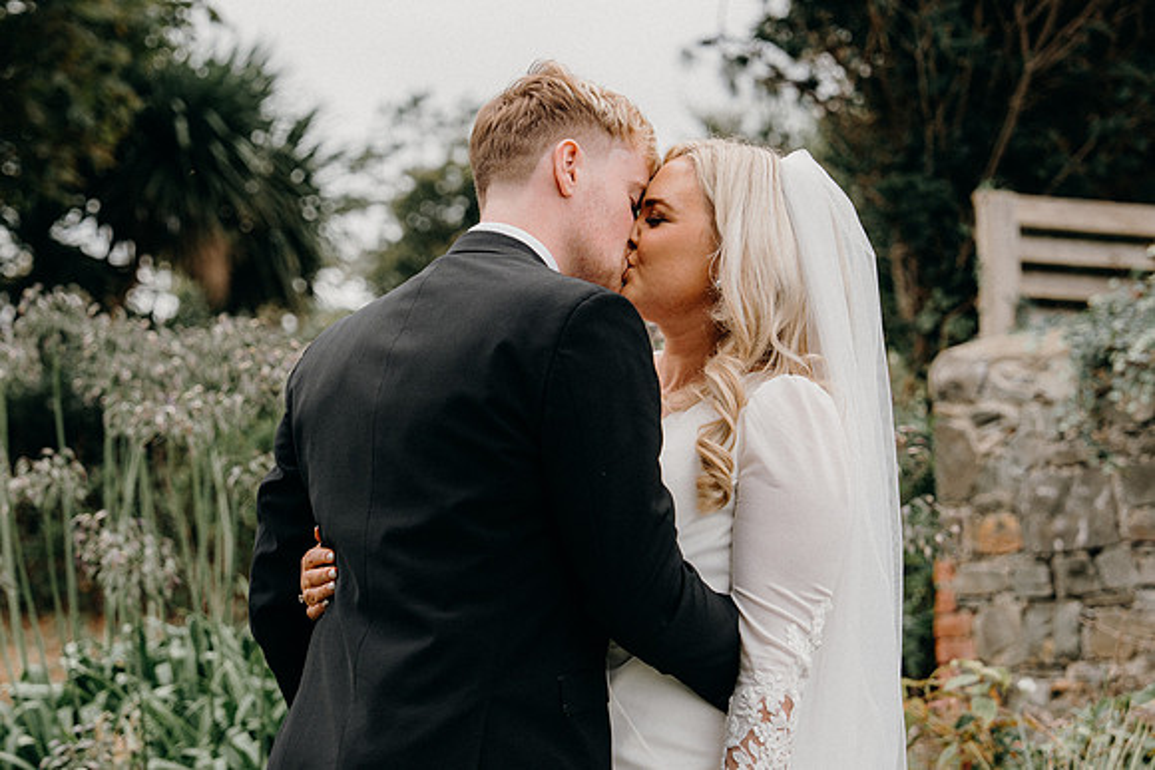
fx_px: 3369
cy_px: 385
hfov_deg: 19.5
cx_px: 578
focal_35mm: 105
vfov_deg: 13.0
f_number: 3.5
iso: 160
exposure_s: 1/250
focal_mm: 70
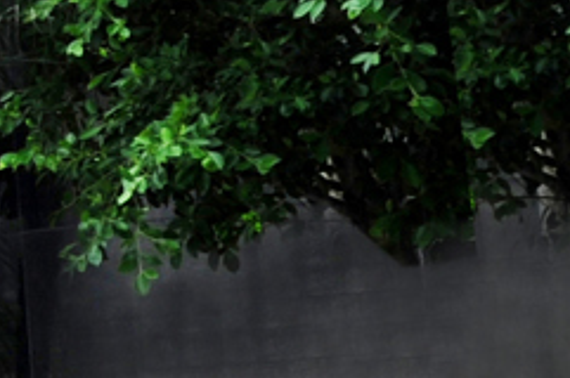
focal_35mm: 205
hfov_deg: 8.6
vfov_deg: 6.6
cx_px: -1030
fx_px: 3241
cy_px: -249
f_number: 10
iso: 200
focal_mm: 28
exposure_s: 1/125
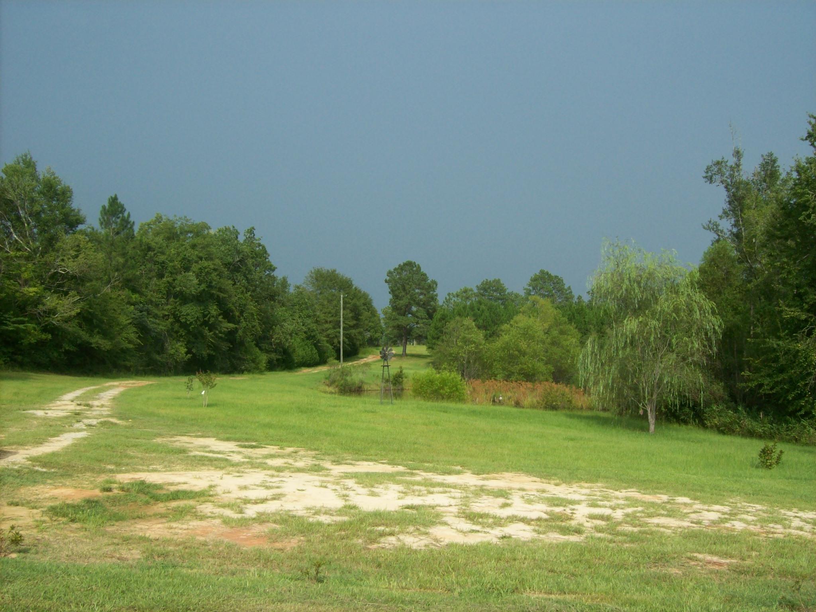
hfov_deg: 51.4
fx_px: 849
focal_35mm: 36
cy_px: 306
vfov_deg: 39.7
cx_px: 408
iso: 80
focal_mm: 6
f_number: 4.8
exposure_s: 1/335
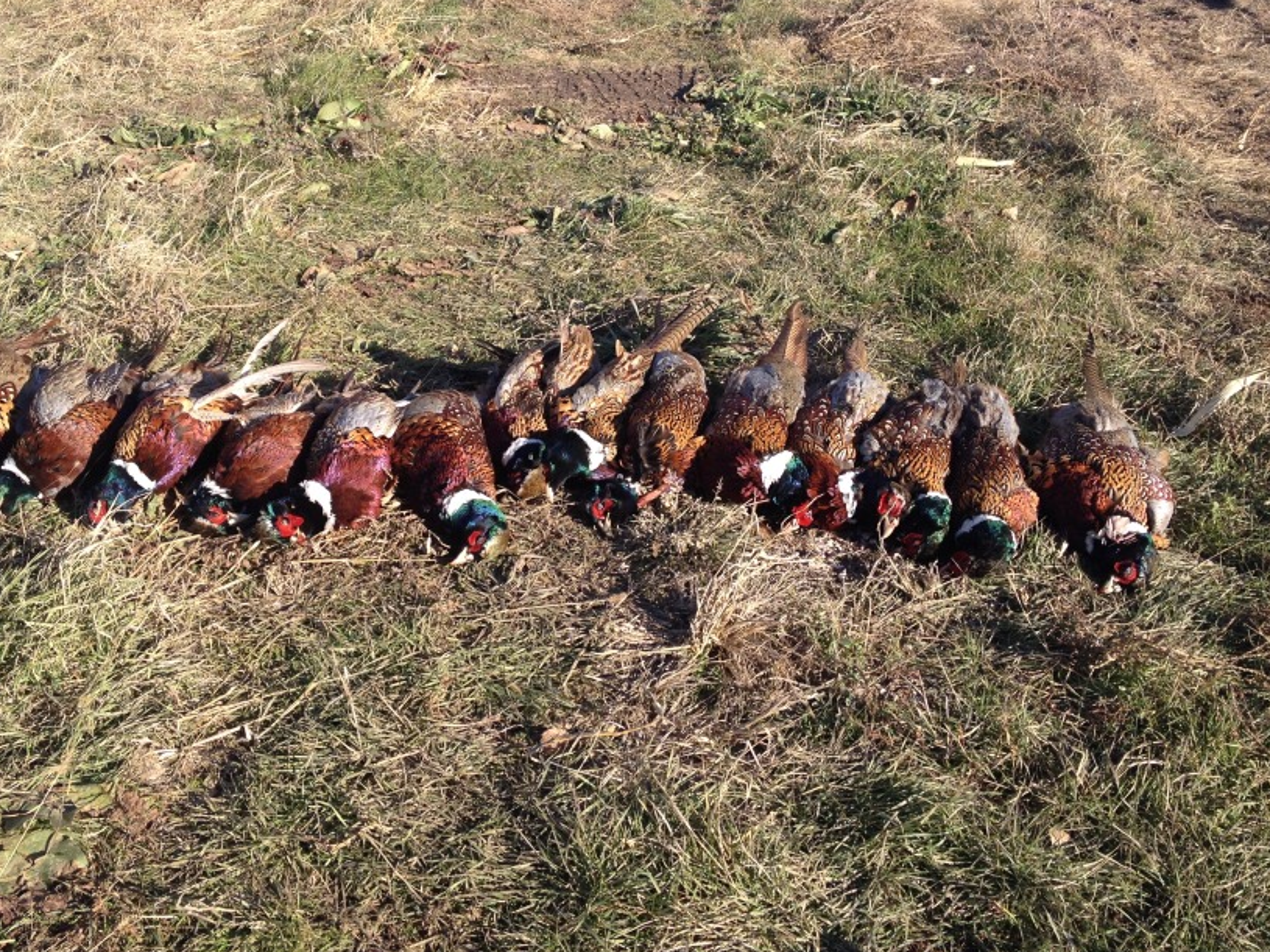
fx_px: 1614
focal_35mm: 44
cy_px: 372
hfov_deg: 42.9
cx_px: 572
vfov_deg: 32.7
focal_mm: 4.28
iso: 50
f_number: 2.4
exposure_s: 1/876
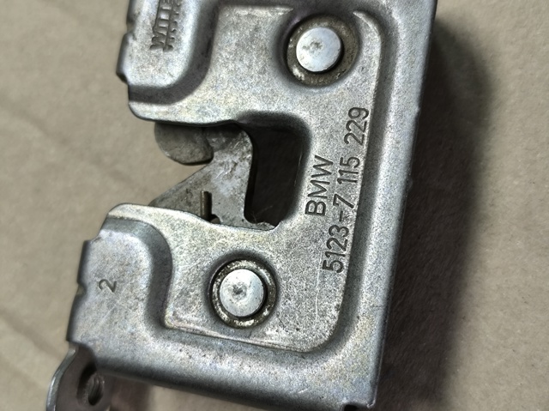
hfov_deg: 41.3
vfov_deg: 31.5
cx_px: 274
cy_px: 206
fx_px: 729
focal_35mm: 46
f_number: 1.65
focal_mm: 6.14
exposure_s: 1/50
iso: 800
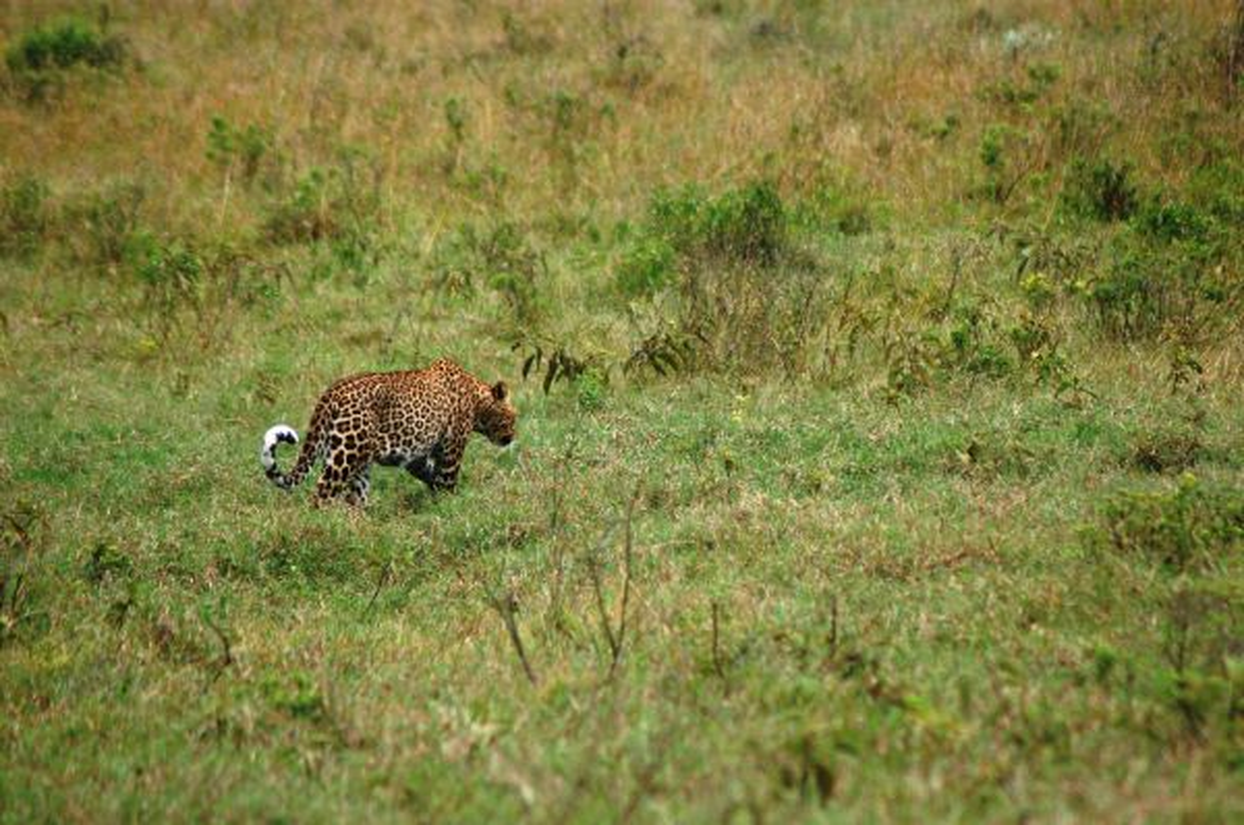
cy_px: 412
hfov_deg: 4.6
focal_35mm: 450
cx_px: 622
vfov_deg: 3.0
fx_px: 15525
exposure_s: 1/500
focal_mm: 300
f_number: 5.6
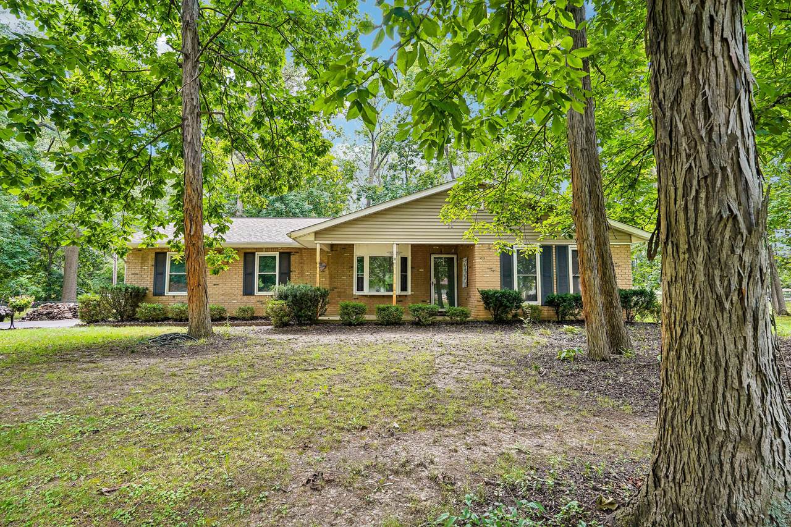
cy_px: 264
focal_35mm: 18
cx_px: 396
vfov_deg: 65.9
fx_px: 406
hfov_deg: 88.4
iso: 200
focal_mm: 18.5
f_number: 8
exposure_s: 1/30
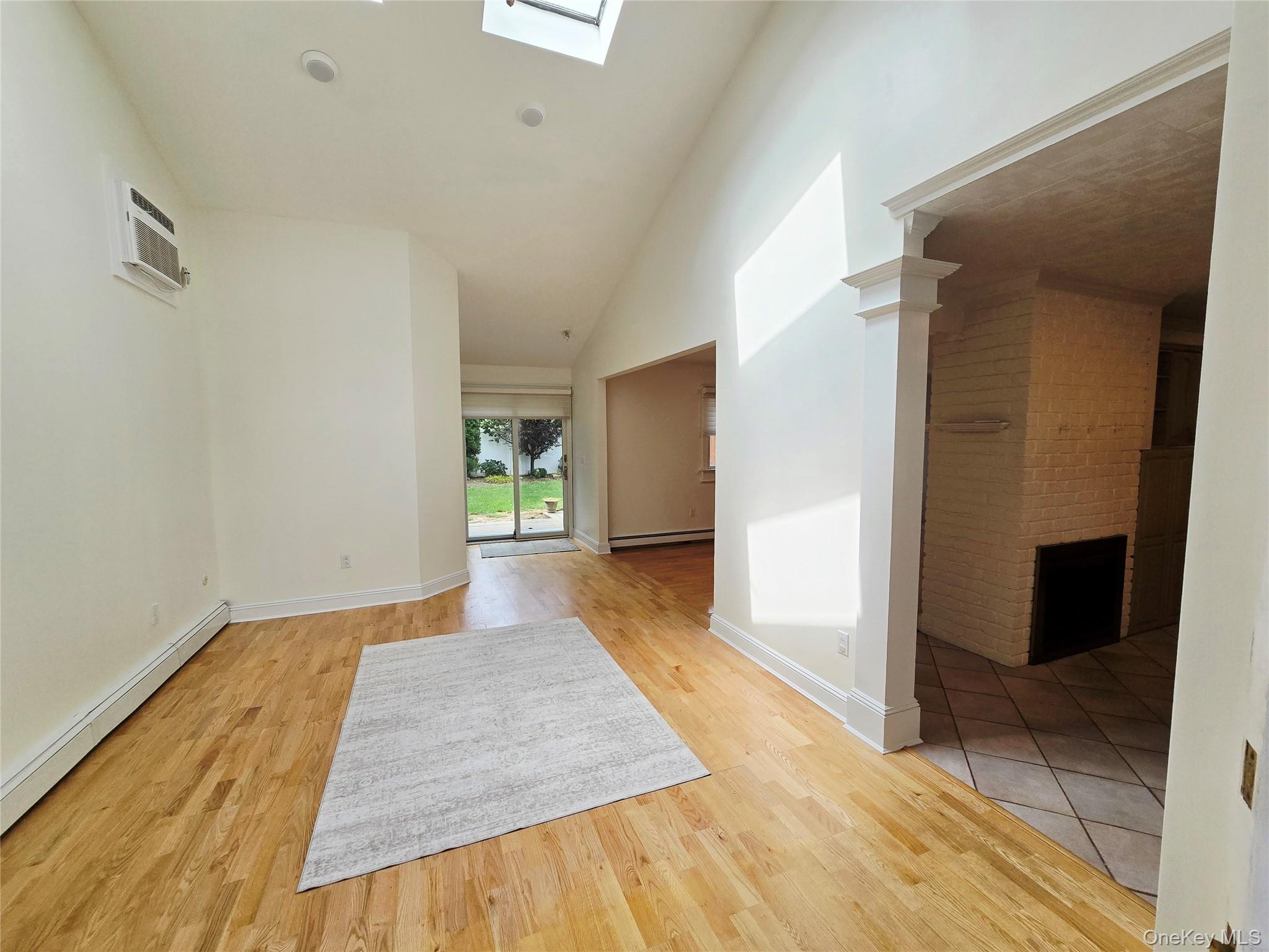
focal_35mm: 13
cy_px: 476
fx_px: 477
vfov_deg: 89.9
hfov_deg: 106.2
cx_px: 634
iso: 50
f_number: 2.2
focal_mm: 2.2
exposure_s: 1/345
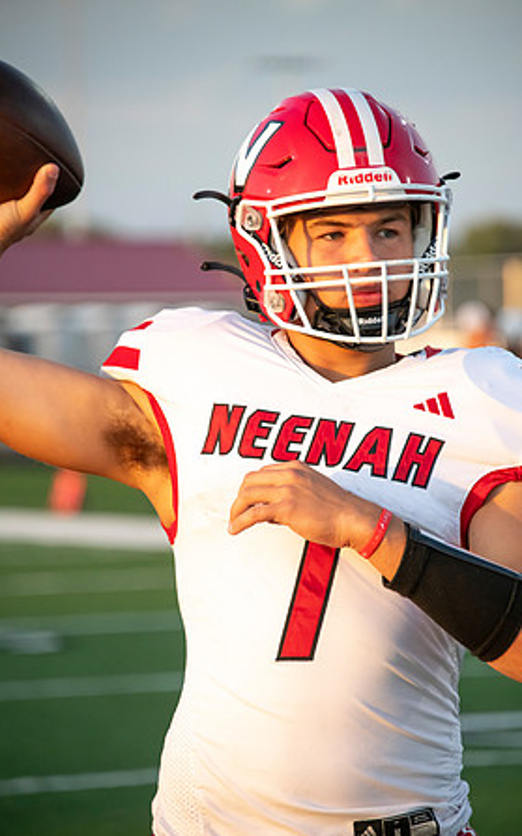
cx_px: 279
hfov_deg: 5.6
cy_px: 417
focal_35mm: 236
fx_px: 5377
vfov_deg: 8.9
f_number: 5.6
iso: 2000
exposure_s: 1/2500
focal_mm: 230
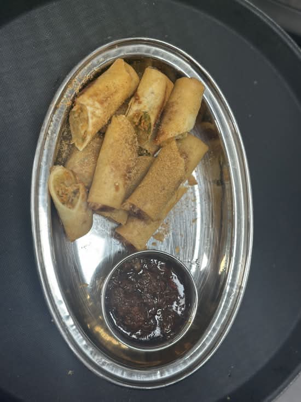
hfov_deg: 30.3
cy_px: 201
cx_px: 150
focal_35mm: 48
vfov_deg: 39.7
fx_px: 556
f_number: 1.78
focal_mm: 6.86
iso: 100
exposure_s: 1/100
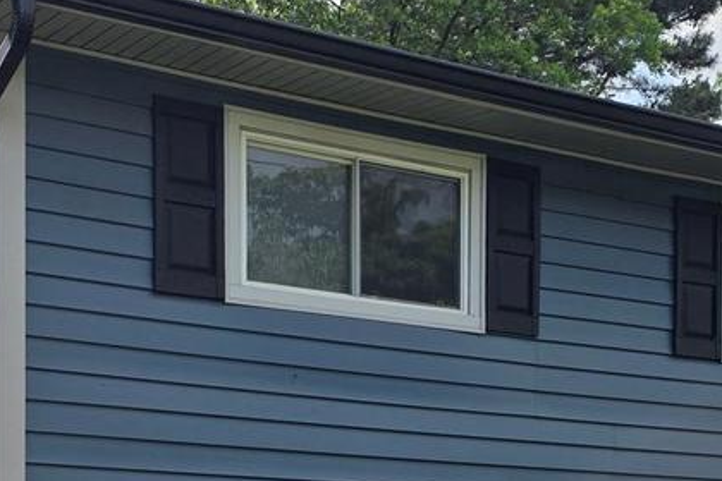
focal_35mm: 82
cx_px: 504
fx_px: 1644
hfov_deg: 24.6
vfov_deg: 16.0
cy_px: 565
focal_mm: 6.3
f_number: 1.7
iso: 80
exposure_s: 1/6809
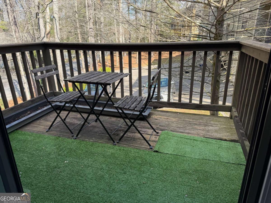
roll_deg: +1.1
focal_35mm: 24
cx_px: 136
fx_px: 188
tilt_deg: -19.9
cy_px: 102
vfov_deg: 56.8
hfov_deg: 71.6
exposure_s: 1/435
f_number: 1.78
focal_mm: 6.76
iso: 80
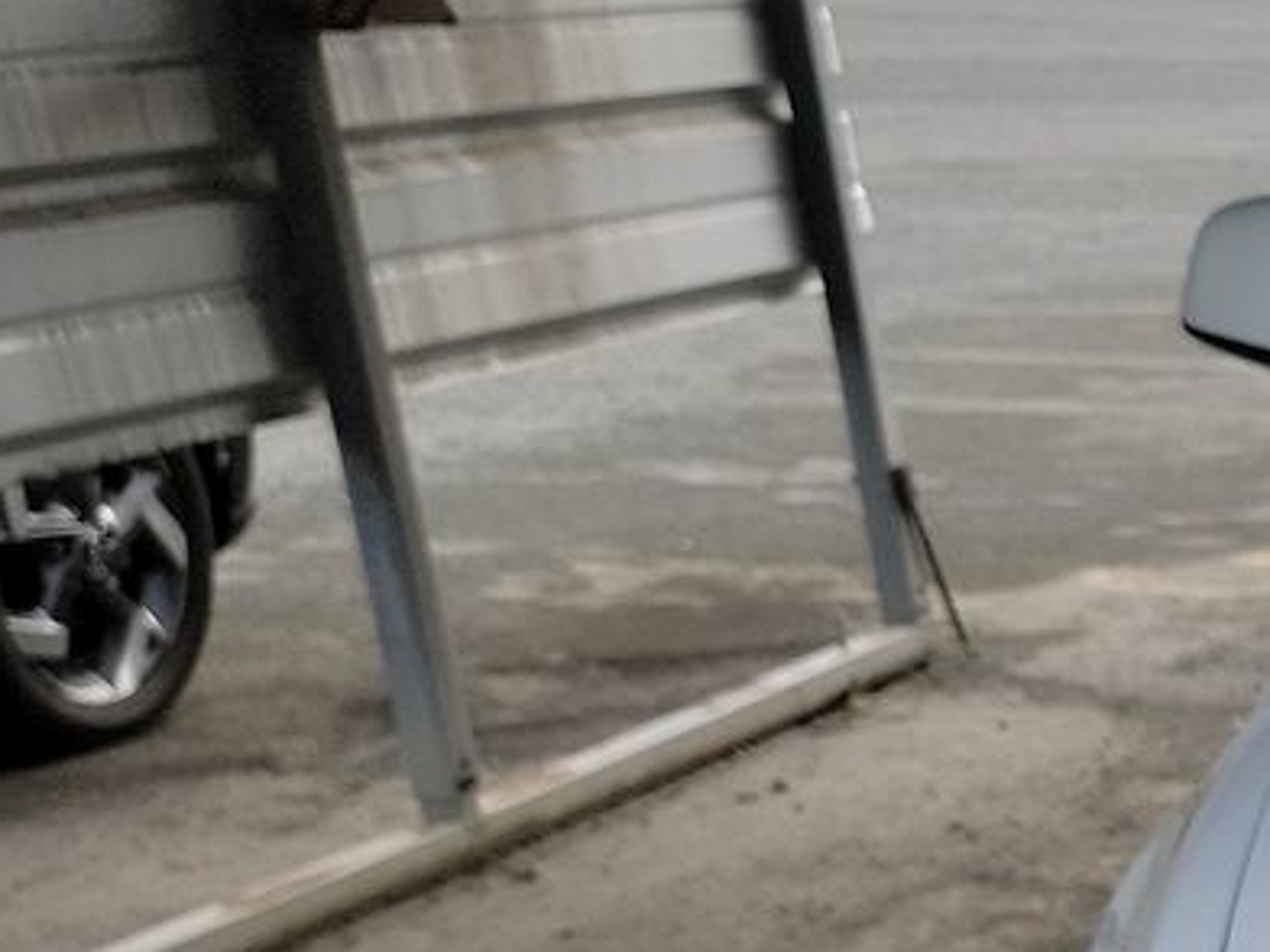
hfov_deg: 15.7
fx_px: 3595
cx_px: 2572
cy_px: 1198
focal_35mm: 98
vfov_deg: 14.5
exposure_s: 1/284
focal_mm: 6.7
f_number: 1.8
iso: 50
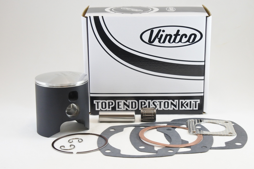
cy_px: 84
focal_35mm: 64
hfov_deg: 31.4
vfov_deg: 21.2
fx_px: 452
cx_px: 127
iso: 800
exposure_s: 1/100
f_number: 5
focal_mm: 24
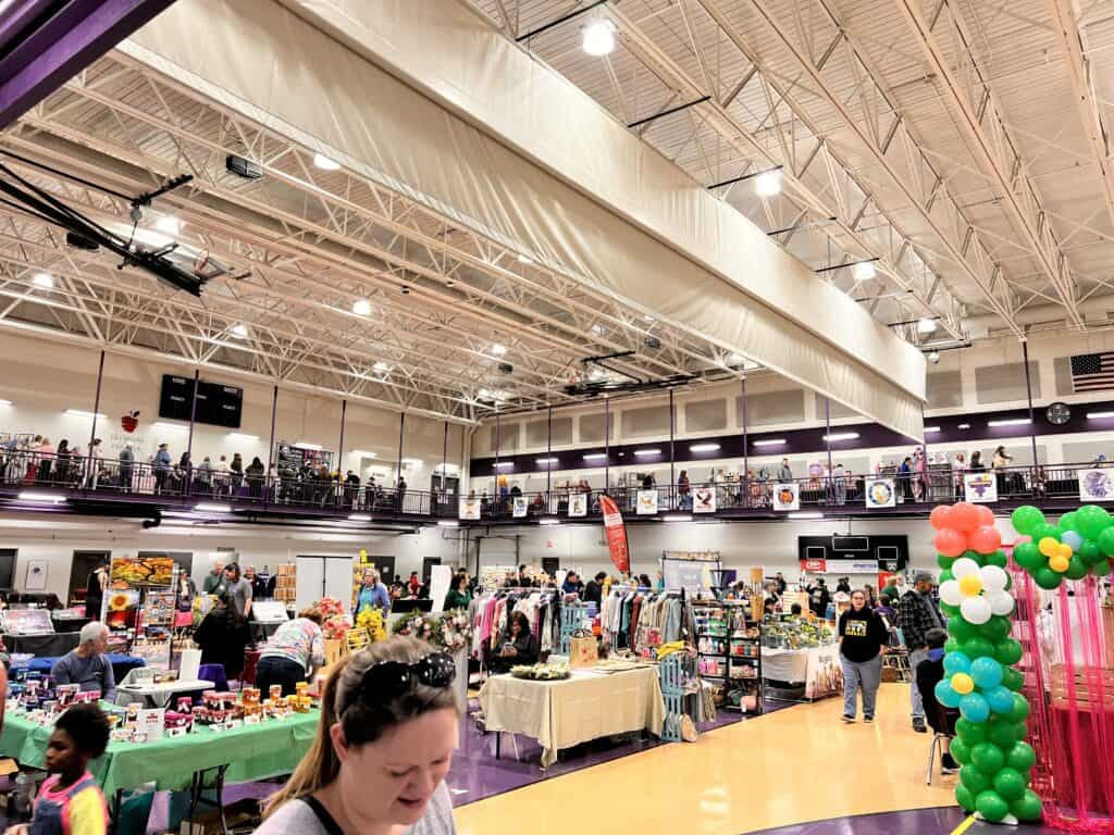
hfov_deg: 67.3
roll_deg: +0.5
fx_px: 837
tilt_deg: +11.0
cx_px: 557
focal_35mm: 26
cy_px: 418
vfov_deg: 53.1
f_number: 1.5
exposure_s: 1/60
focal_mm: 5.7
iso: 80
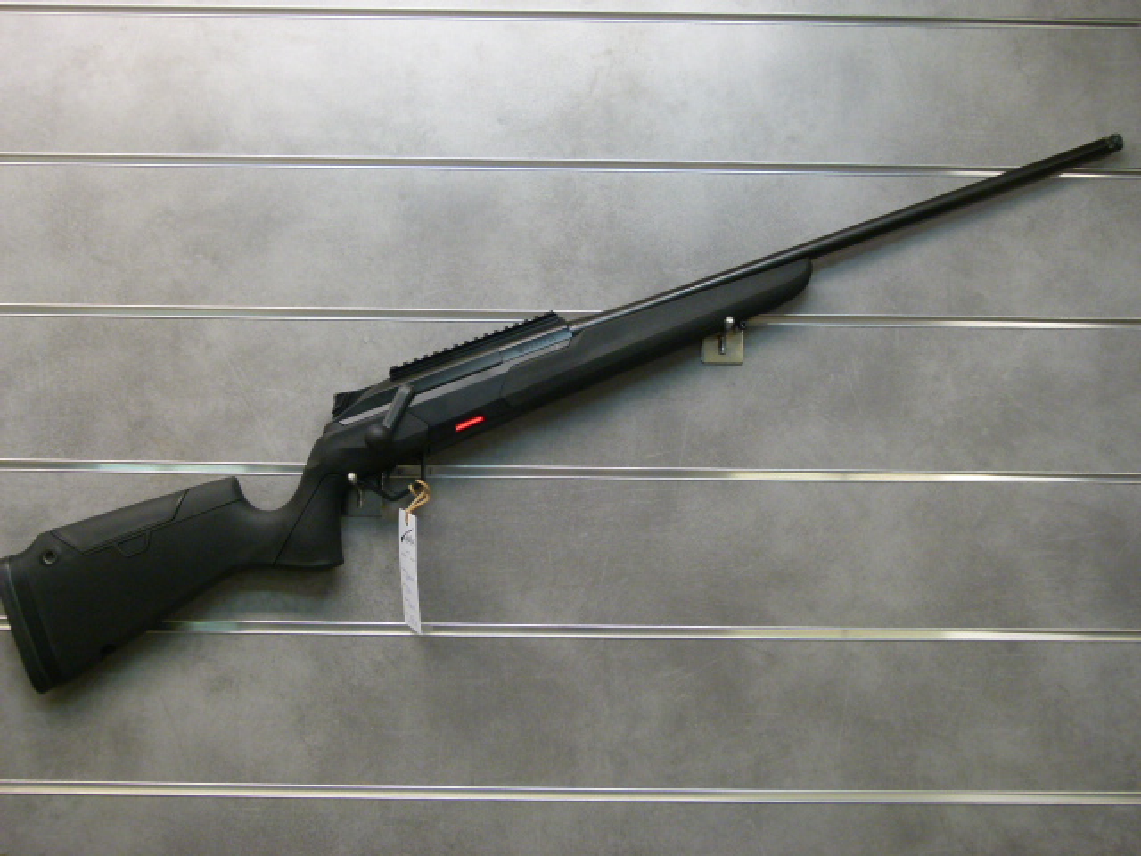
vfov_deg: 36.8
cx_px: 570
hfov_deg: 47.9
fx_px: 1286
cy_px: 428
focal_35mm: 39
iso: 200
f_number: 3.1
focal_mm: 7
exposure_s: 1/60
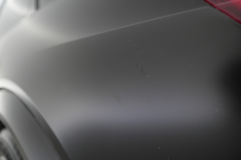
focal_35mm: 28
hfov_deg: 65.5
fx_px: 187
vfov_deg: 46.4
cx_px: 120
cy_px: 80
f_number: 2.8
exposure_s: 1/60
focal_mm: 28
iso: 2000
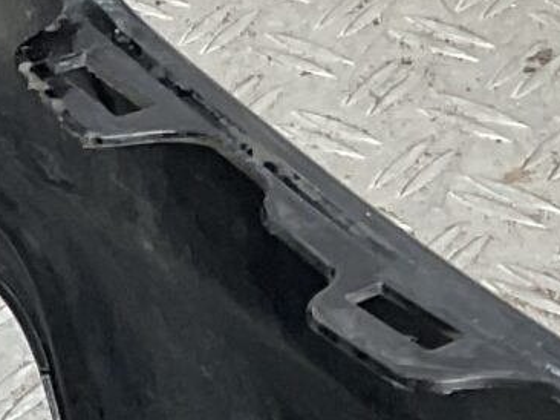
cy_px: 399
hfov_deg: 8.4
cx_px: -1024
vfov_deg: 7.3
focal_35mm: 203
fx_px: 3282
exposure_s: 1/152
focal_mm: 3
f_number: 1.8
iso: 16
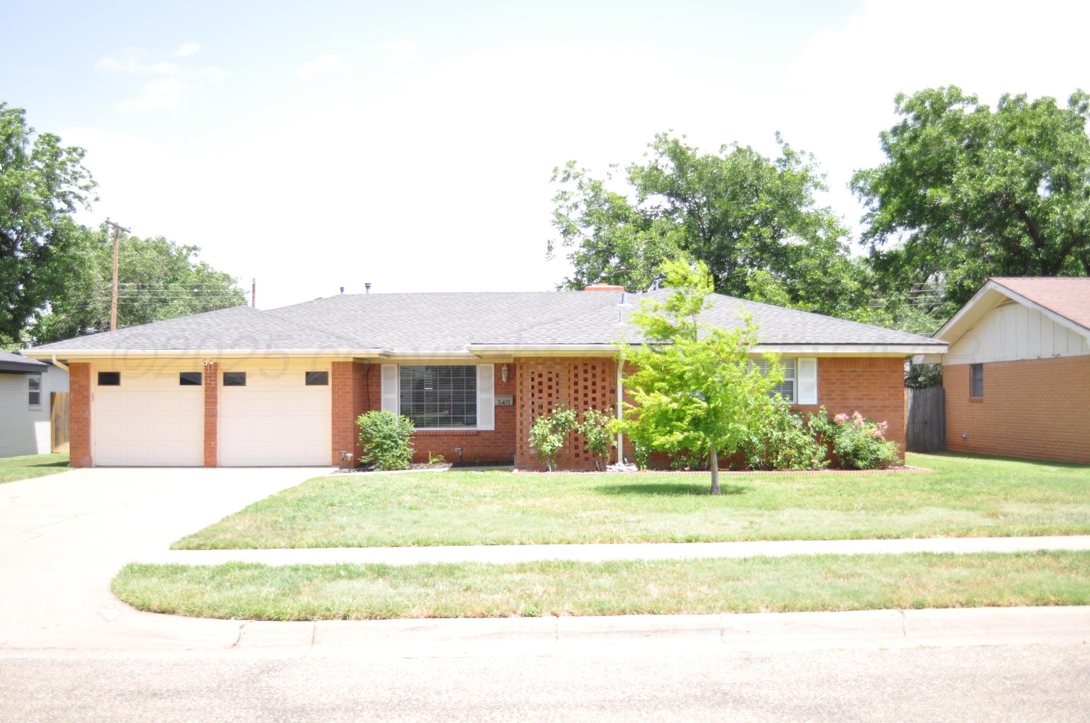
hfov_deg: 53.2
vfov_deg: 36.8
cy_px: 362
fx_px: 1089
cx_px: 545
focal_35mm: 36
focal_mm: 24
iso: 200
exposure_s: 1/400
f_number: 10
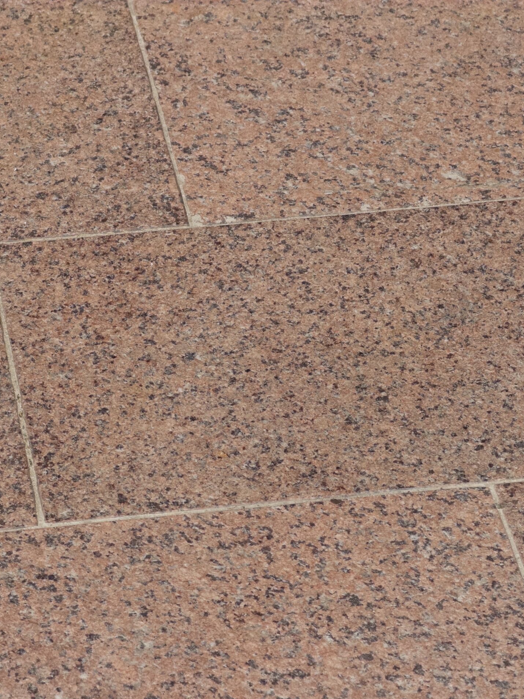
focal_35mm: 134
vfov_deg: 14.7
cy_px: 351
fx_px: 2704
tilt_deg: -37.6
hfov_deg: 11.0
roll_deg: -3.0
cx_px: 123
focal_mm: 16.89
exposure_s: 1/1235
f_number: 2.8
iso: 20
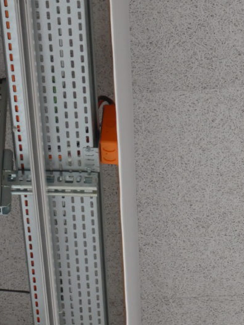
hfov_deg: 4.1
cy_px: 297
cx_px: 34
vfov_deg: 5.5
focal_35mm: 361
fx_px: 3391
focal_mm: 33.2
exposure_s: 1/60
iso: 320
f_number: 5.6
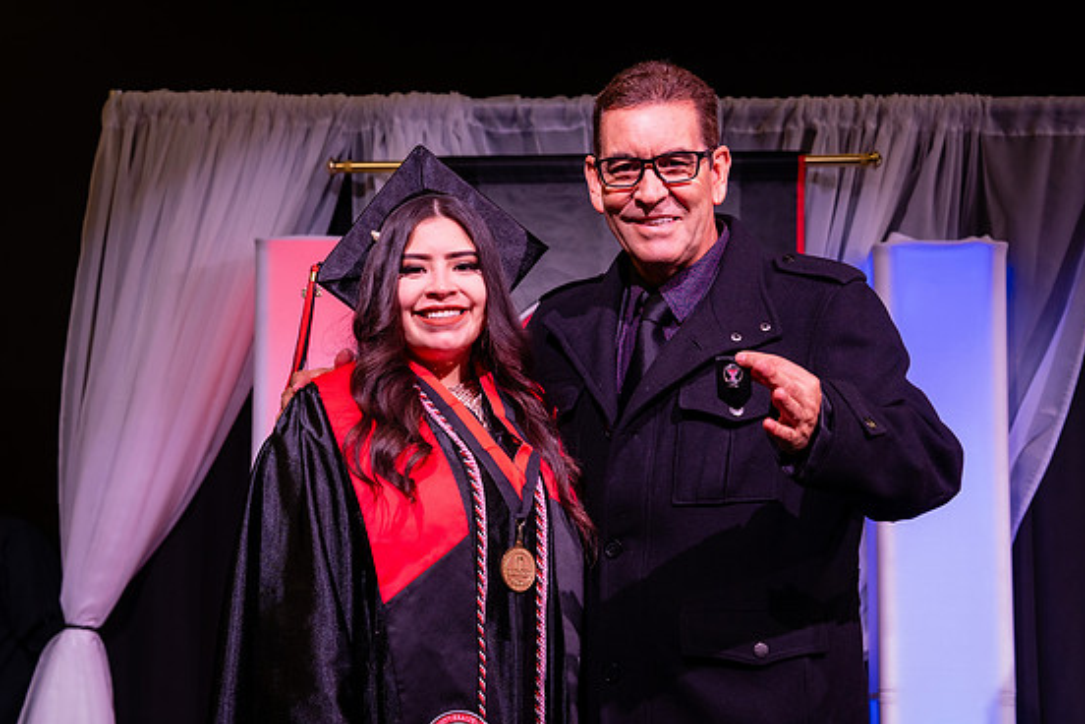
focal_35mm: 75
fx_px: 2260
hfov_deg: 27.0
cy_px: 377
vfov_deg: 18.2
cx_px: 538
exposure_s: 1/160
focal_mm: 63
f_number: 5.6
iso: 1250
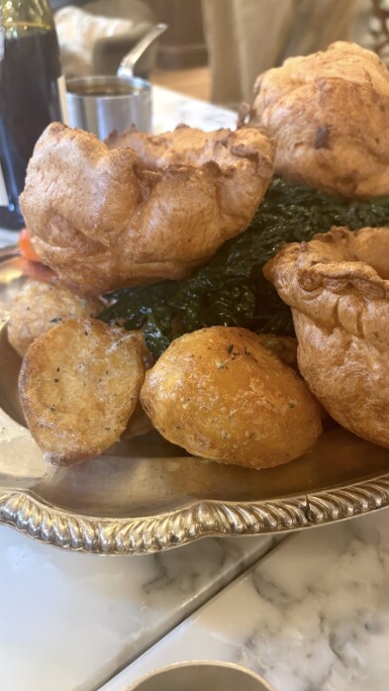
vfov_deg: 66.1
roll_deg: -0.4
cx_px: 213
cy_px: 352
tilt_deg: -37.1
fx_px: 532
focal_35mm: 29
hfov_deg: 40.2
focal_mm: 5.96
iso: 320
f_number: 1.6
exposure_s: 1/50
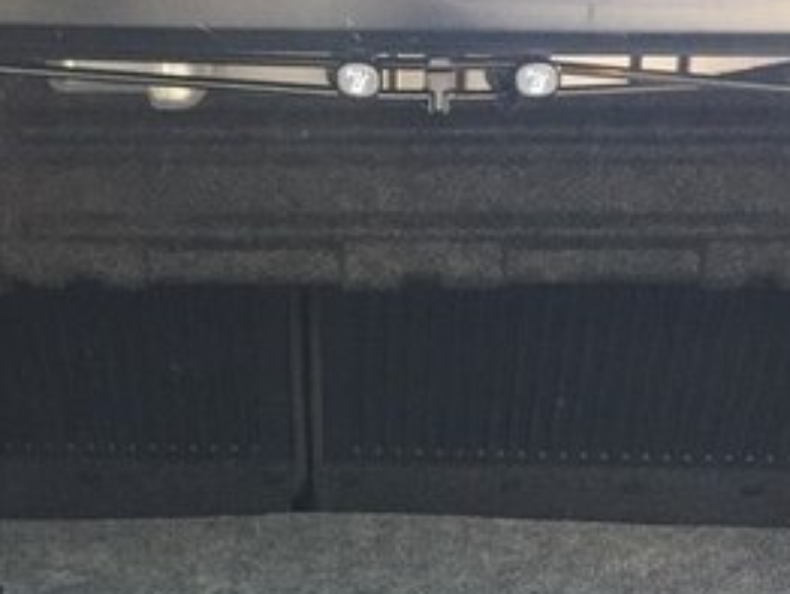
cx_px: 365
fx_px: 1668
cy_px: 731
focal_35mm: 73
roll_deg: -1.1
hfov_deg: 26.6
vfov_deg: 19.0
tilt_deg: -25.3
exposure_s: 1/33
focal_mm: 4.15
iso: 50
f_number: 2.2
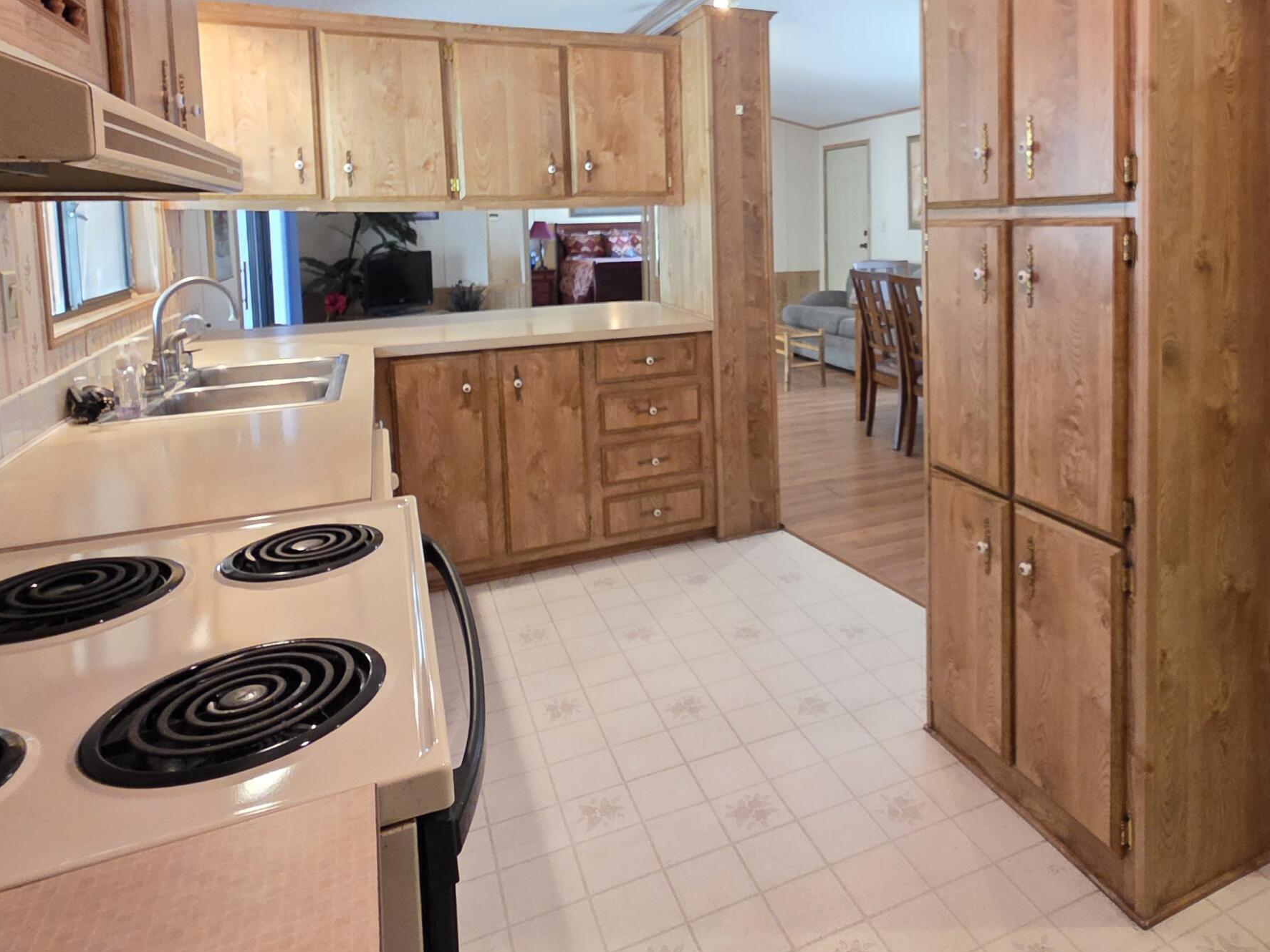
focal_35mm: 22
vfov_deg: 58.9
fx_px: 807
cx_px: 809
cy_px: 278
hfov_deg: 74.8
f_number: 1.9
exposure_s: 1/60
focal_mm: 2.2
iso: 640
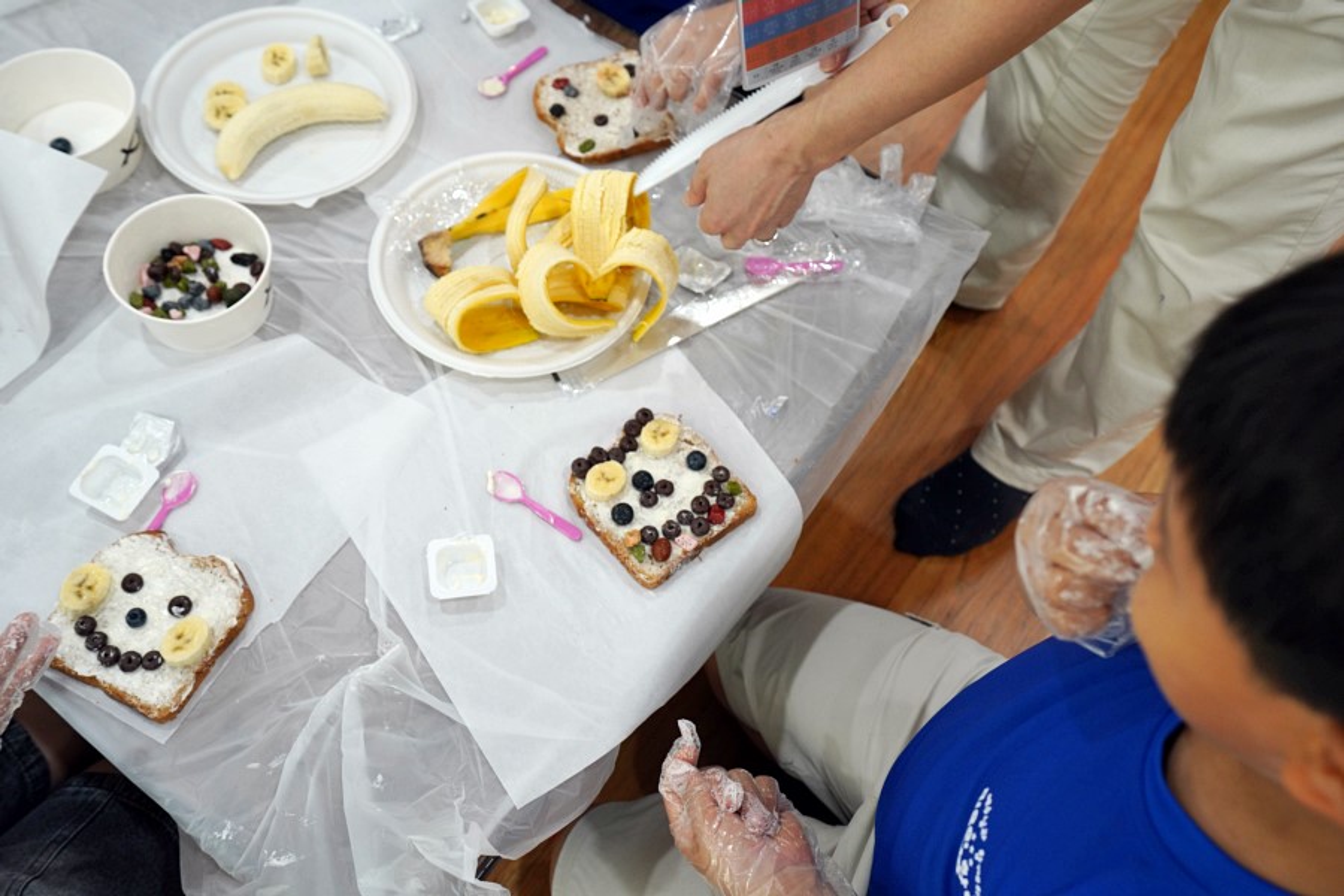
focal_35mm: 35
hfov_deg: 54.4
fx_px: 1307
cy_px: 448
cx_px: 672
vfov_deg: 37.9
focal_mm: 35
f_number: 4
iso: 1250
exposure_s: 1/160
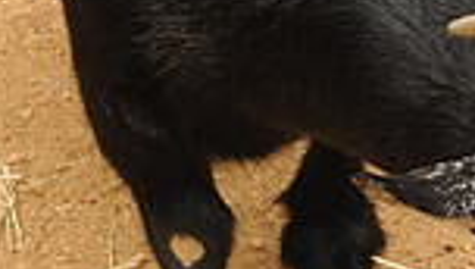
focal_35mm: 388
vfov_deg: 3.1
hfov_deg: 5.5
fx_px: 4894
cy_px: 305
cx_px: 688
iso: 1600
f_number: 18
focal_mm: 65
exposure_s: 1/200
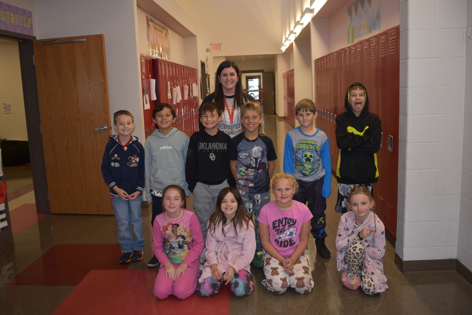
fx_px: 413
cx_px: 236
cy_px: 158
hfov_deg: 59.5
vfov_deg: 41.7
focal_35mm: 32
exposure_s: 1/30
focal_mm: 21
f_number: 3.8
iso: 200
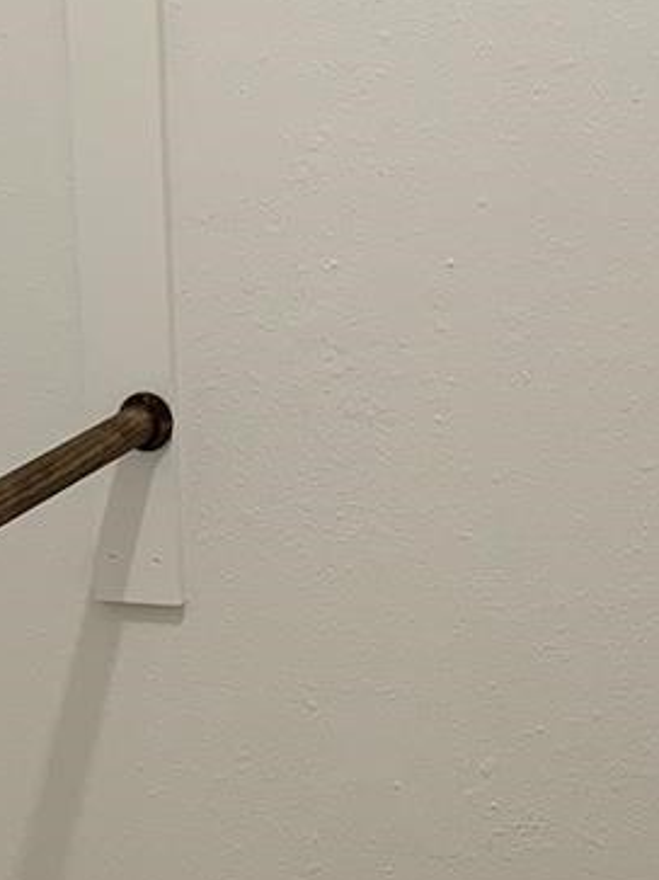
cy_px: 604
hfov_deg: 13.4
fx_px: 2794
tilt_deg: -16.3
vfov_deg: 17.8
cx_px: 104
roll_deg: +3.3
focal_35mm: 110
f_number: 1.8
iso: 80
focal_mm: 4.25
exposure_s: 1/60
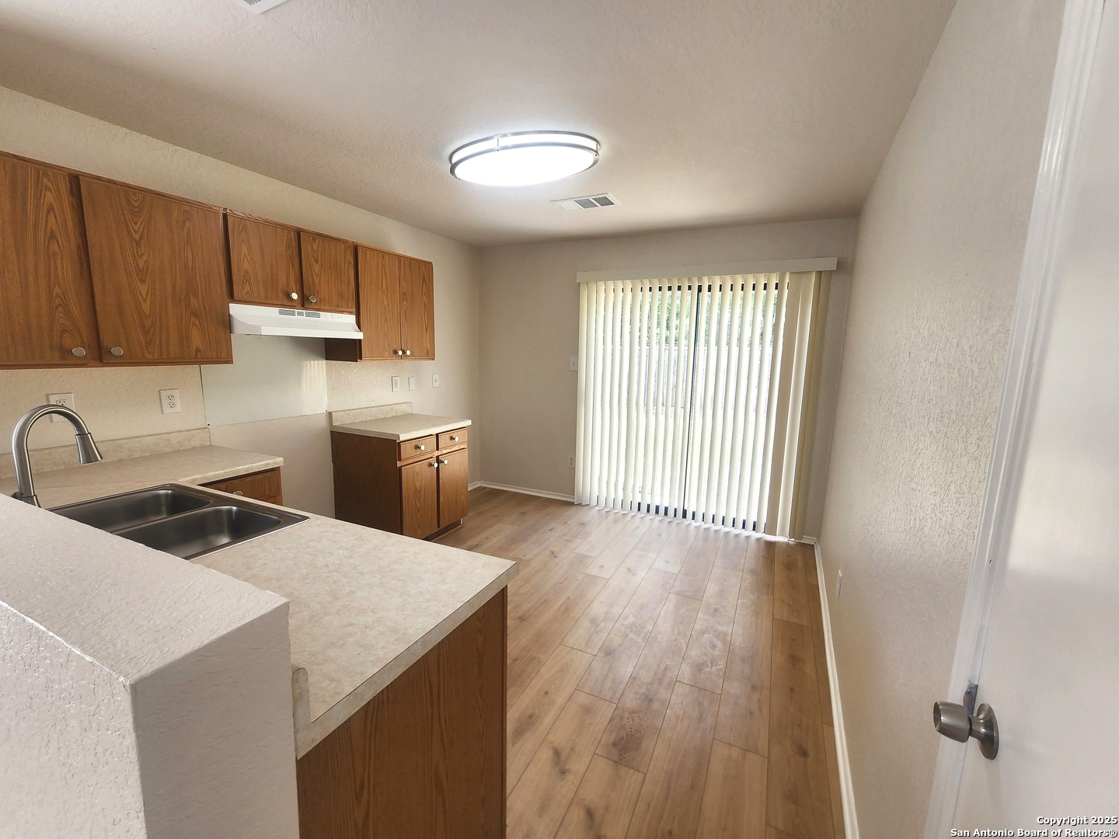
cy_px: 420
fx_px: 420
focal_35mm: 13
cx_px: 560
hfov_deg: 106.2
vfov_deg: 89.9
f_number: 2.2
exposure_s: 1/120
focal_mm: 2.2
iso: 50
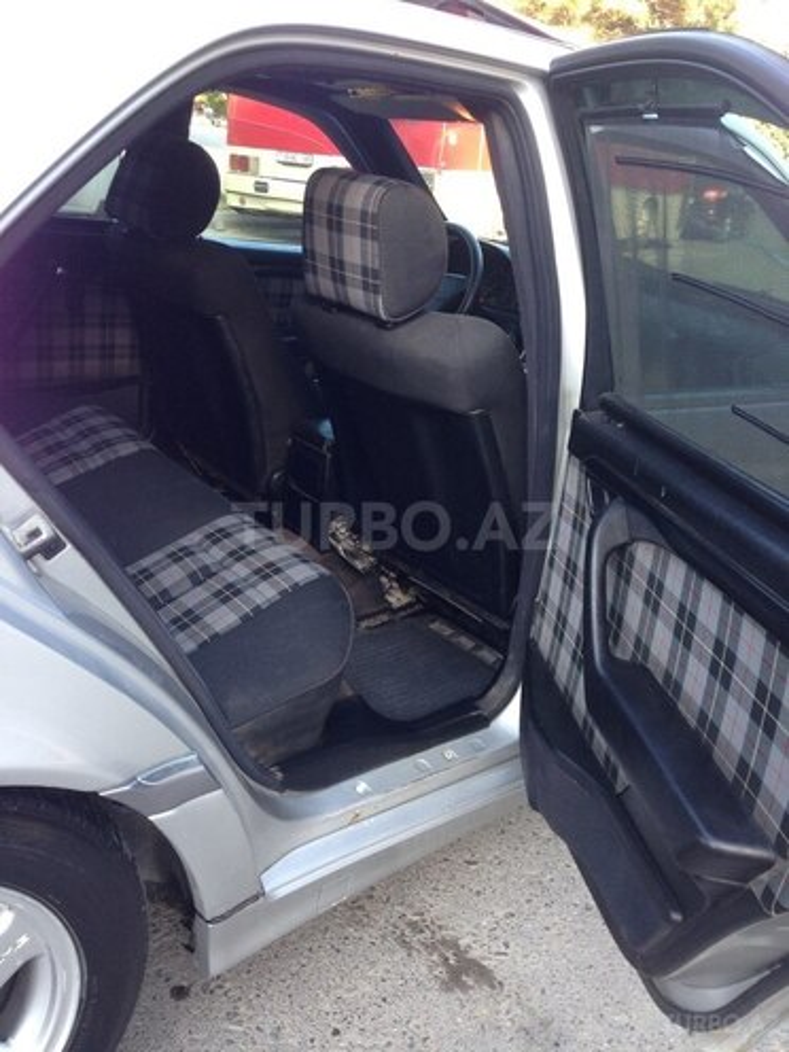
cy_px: 526
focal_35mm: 33
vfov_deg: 55.4
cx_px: 394
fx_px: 1003
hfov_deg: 42.9
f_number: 2.4
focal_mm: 4.12
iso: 80
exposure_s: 1/120
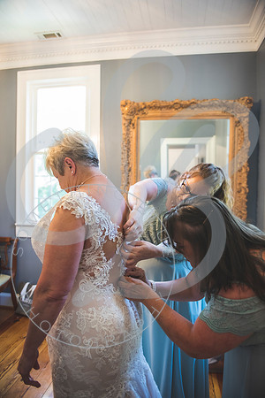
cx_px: 132
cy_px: 199
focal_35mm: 24
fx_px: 265
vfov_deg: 73.7
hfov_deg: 53.1
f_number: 2.8
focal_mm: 24
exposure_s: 1/125
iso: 1250
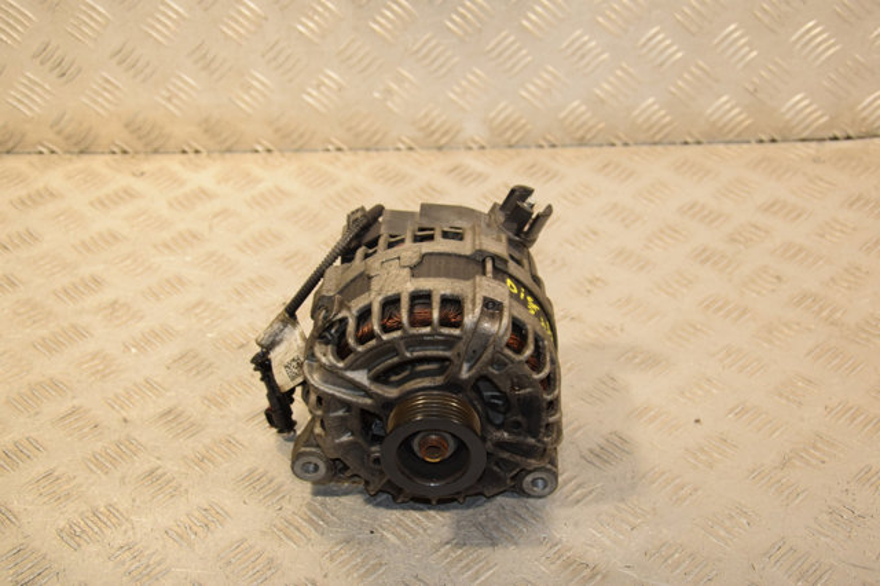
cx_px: 440
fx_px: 1393
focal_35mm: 57
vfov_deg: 23.8
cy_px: 293
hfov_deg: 35.1
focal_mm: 38
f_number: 5.6
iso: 800
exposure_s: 1/200
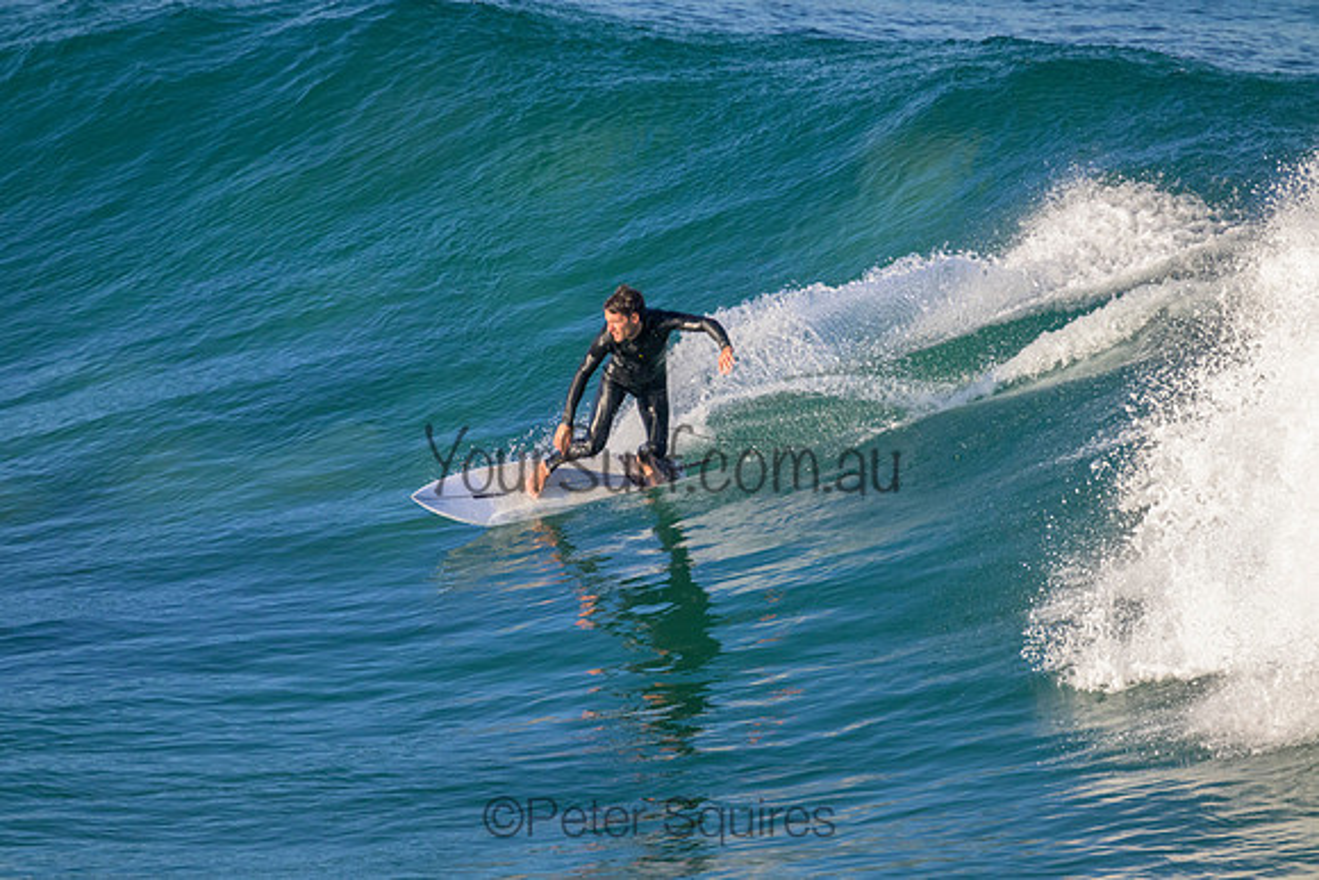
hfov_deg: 2.6
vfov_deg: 1.7
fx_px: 29317
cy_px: 440
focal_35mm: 800
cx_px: 660
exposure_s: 1/2000
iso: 3200
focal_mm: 800
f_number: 11
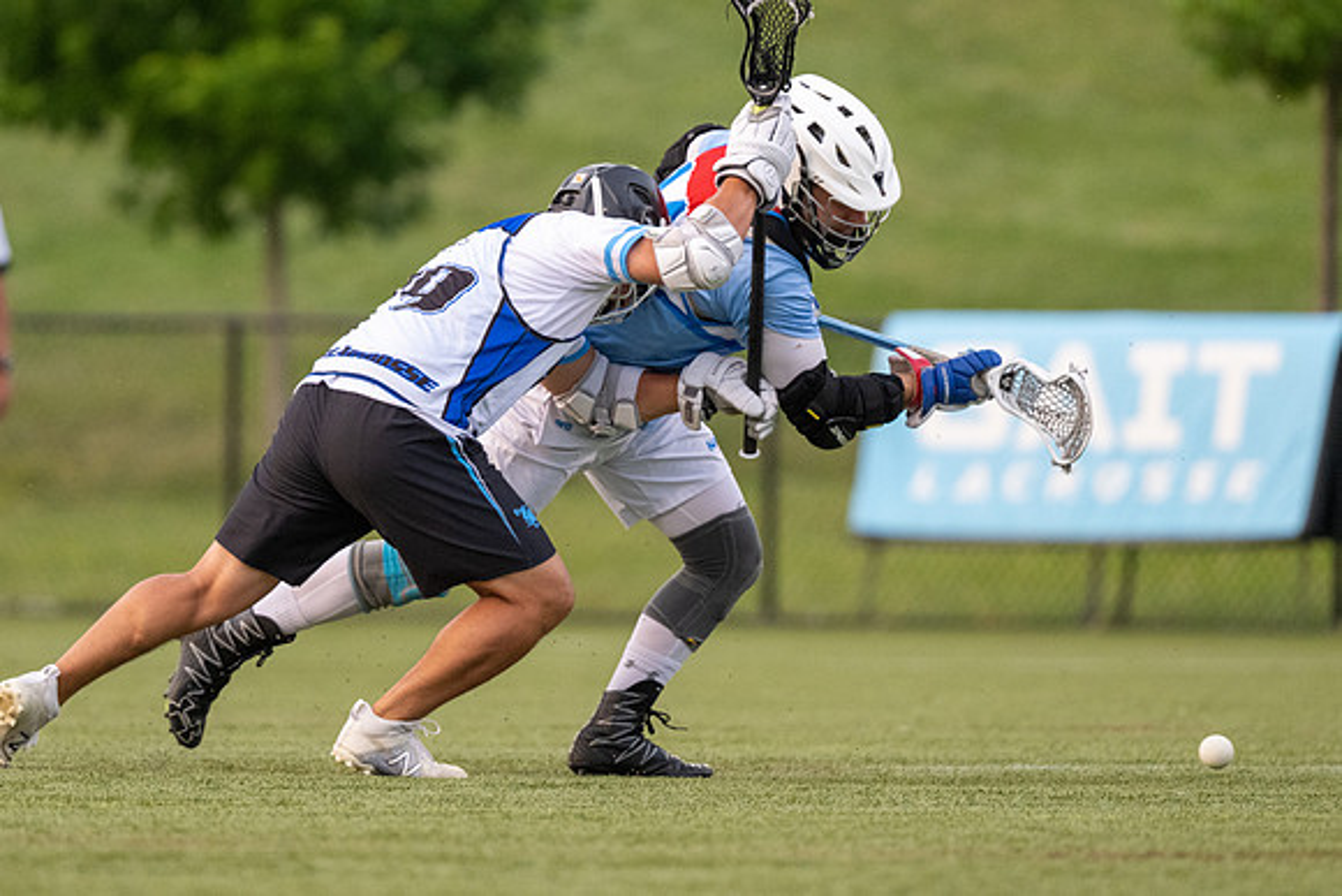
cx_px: 563
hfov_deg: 3.5
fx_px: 22112
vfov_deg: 2.3
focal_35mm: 593
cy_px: 383
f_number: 5.6
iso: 3600
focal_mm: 500
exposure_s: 1/1000
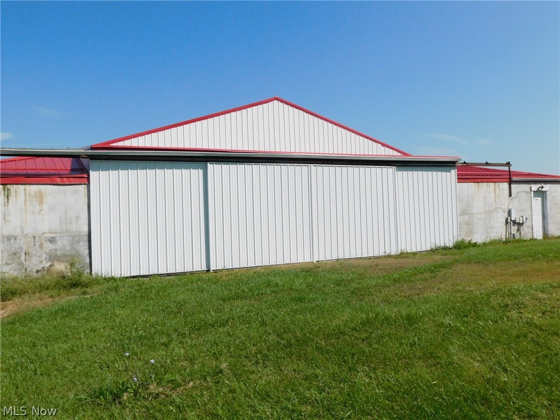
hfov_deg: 60.0
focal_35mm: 30
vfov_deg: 46.8
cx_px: 280
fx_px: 485
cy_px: 210
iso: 400
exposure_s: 1/1500
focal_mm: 5.3
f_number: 6.4
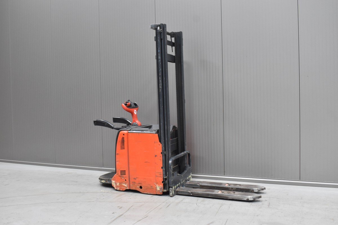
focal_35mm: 34
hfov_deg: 55.1
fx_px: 324
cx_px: 169
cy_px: 112
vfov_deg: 38.4
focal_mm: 23
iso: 1250
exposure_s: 1/25
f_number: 5.6
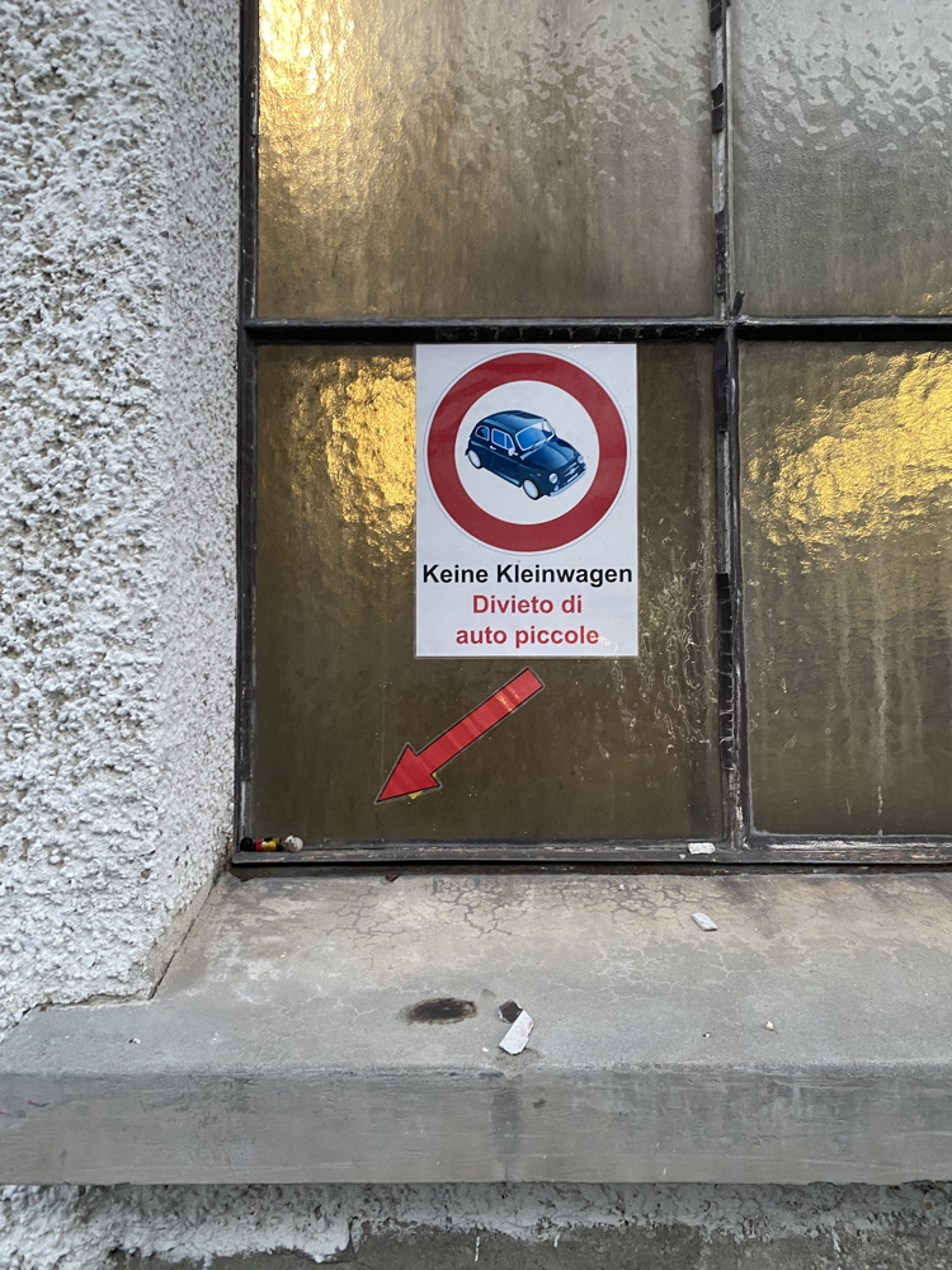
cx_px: 476
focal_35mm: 26
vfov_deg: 67.3
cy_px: 635
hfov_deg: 53.1
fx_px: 953
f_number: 1.8
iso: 200
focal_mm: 4.25
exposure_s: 1/50
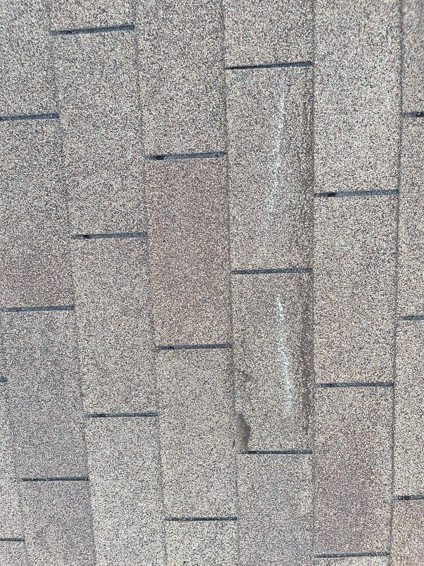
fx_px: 408
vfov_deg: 69.4
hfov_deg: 54.9
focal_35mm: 25
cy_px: 283
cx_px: 212
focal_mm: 5.1
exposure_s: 1/60
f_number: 1.6
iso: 160
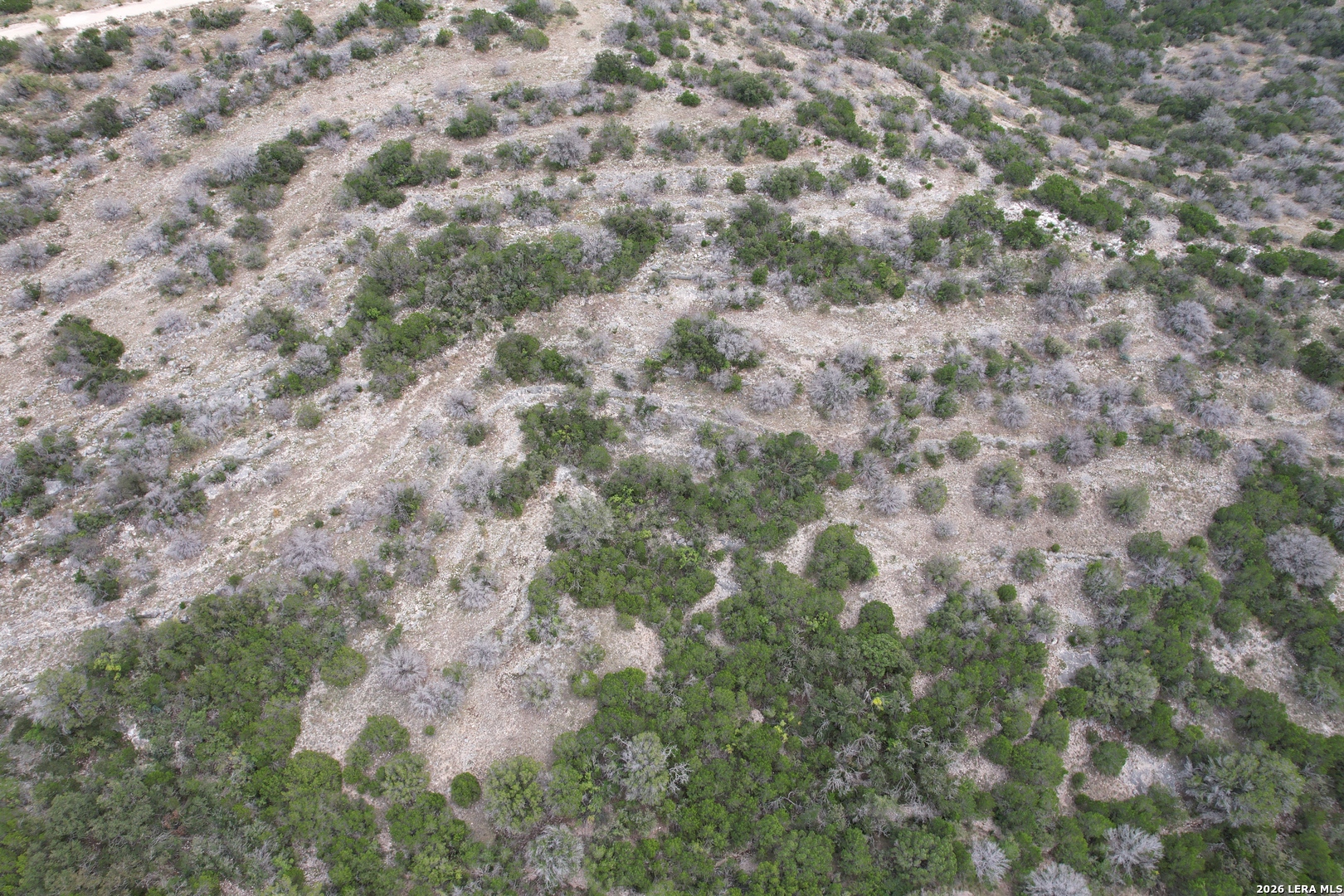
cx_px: 672
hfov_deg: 78.6
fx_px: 821
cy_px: 448
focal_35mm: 22
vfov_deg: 57.2
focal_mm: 8.38
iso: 100
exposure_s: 1/400
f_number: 2.8
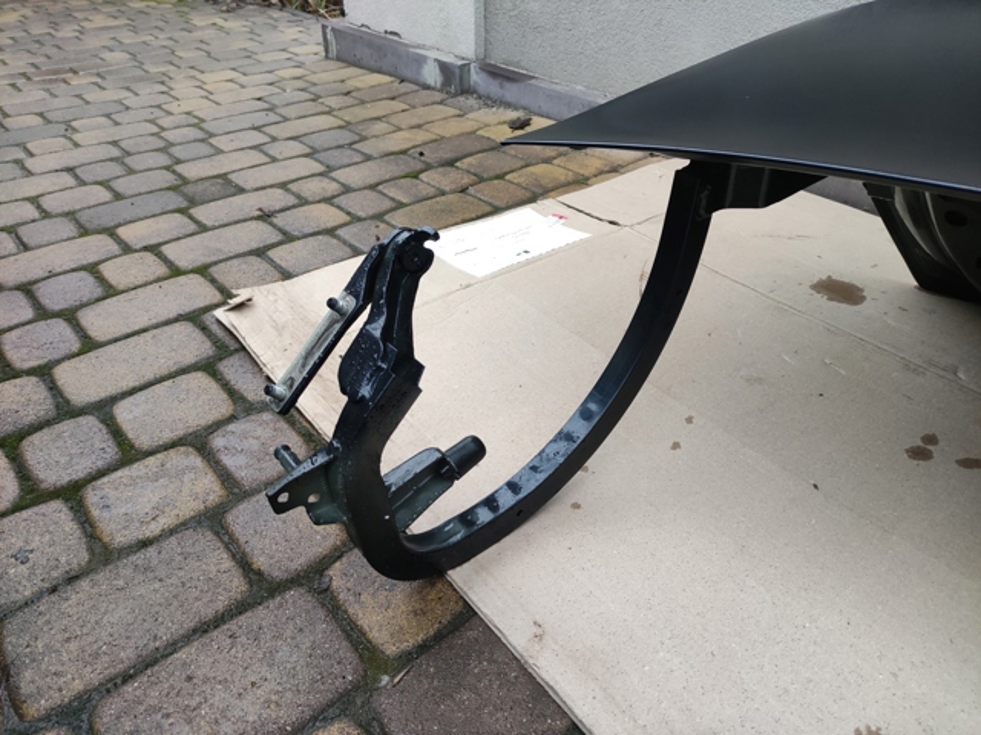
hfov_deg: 69.4
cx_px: 490
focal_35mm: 25
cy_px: 368
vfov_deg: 54.9
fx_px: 708
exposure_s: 1/60
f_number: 1.89
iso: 715
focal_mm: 5.43
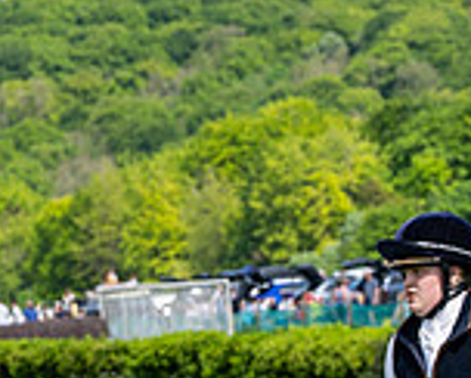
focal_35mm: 379
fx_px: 5290
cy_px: 666
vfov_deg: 4.1
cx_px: 417
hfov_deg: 5.1
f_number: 5.6
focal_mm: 91
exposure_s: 1/1250
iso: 200
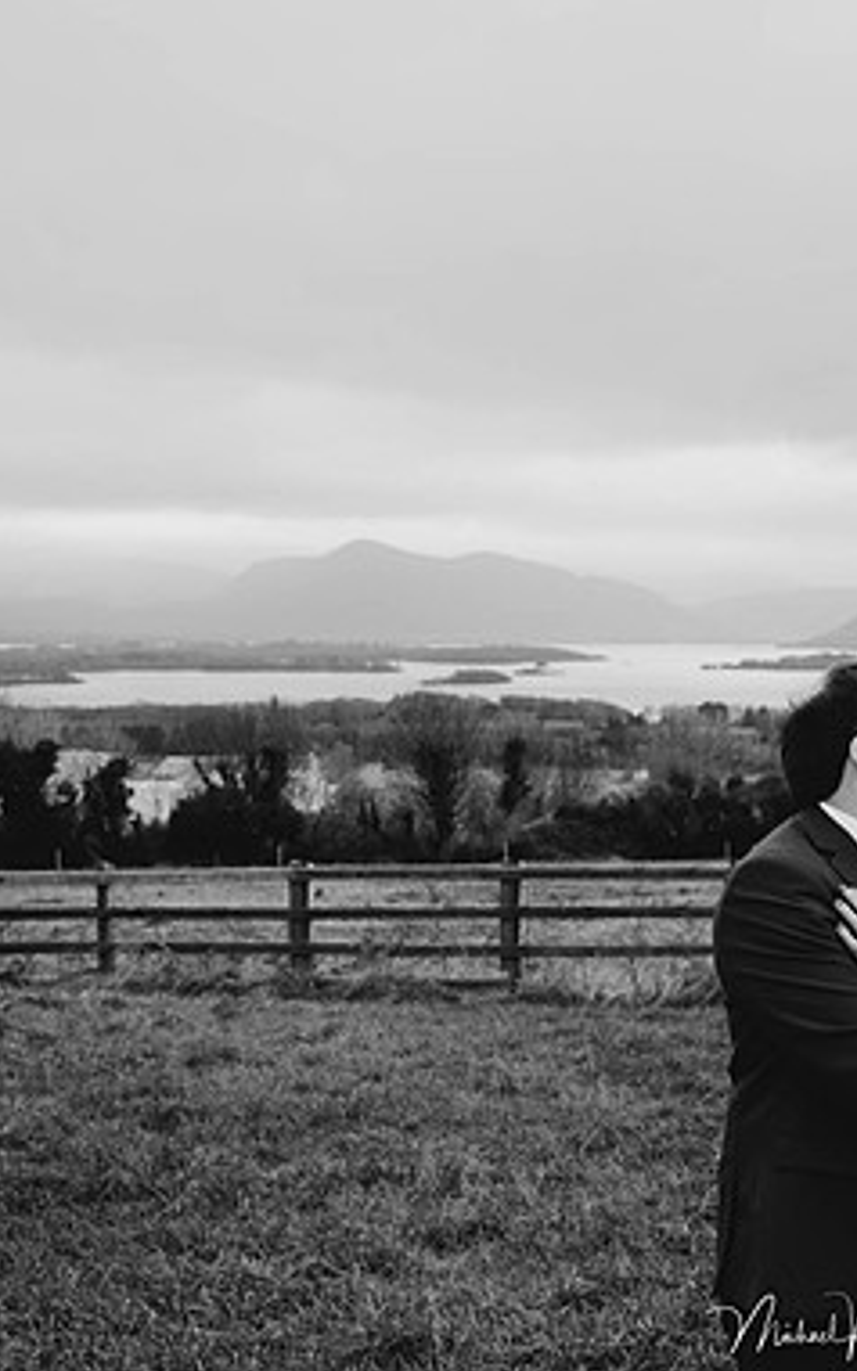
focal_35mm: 45
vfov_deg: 44.4
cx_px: 835
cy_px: 691
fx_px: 1682
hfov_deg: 27.1
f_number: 4
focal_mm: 29
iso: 1000
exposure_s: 1/200
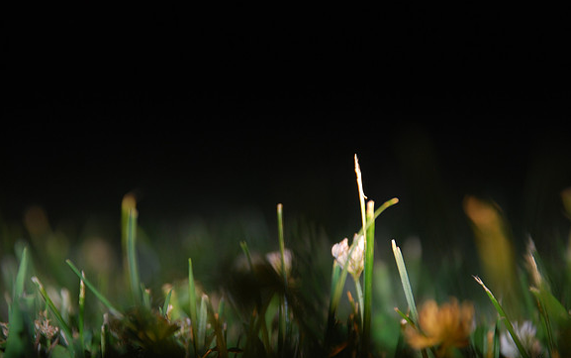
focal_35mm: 208
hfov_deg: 10.1
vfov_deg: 6.3
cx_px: 285
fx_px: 3230
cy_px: 188
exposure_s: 1/60
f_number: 5.6
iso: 200
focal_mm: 135
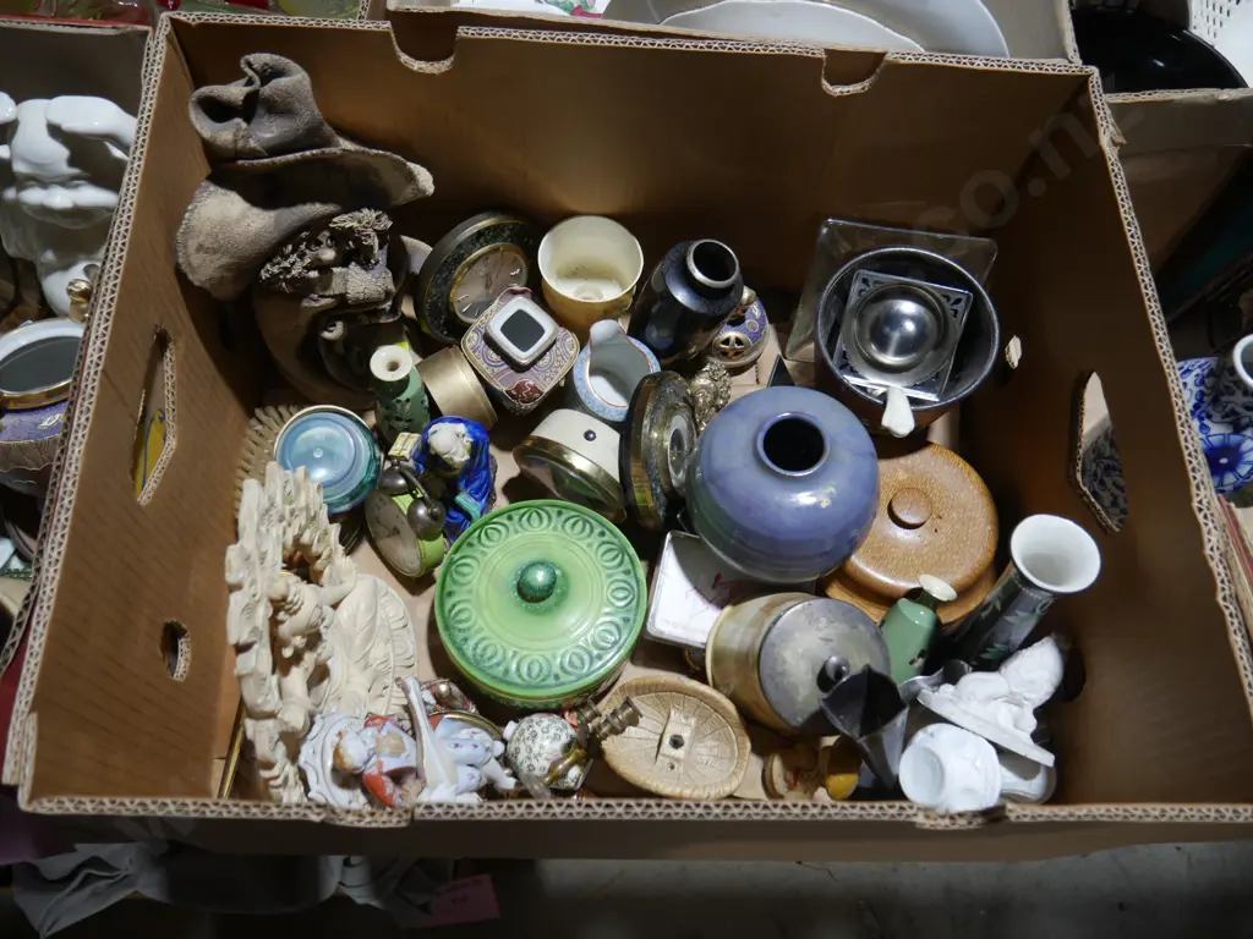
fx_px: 1014
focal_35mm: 28
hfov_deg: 63.4
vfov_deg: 49.7
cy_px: 470
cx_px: 626
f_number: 3.5
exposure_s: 1/80
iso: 200
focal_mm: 14
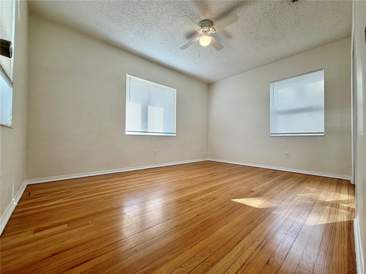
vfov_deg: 85.7
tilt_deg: +0.6
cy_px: 137
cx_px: 183
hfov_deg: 102.1
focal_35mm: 14
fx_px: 148
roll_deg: +0.2
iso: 64
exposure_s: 1/120
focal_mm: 2.22
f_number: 2.2
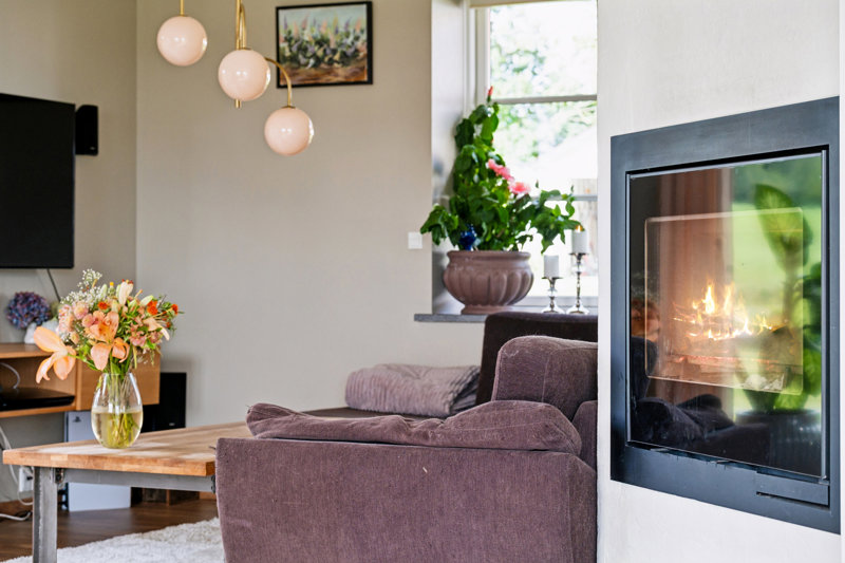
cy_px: 282
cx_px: 422
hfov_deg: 27.0
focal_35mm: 75
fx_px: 1760
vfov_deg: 18.2
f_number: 5
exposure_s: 1/80
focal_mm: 50
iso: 500
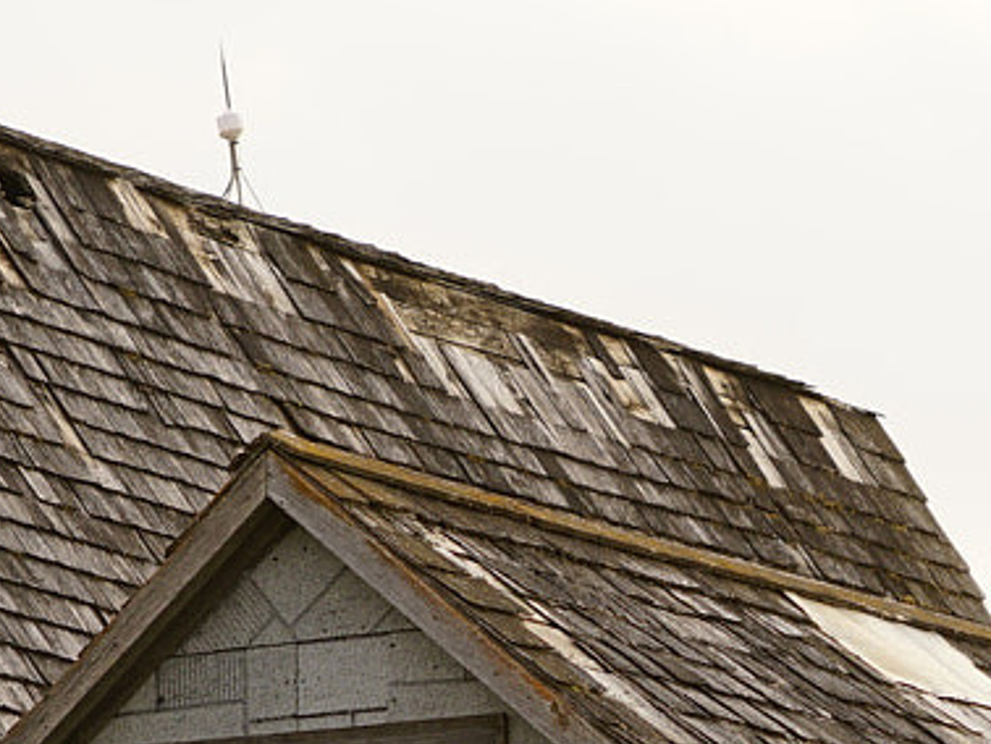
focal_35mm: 313
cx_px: 1012
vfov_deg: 4.7
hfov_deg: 6.3
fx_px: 8966
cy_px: 960
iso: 200
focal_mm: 77
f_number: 6.3
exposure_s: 1/80
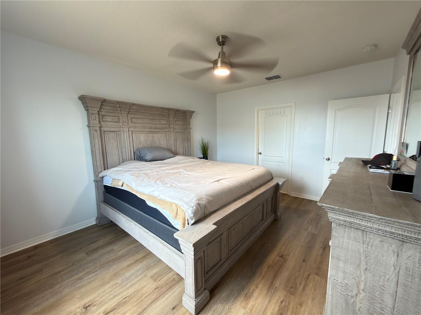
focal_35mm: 14
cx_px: 210
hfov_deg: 102.1
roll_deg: +0.5
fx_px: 170
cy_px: 158
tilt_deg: -7.4
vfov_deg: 85.7
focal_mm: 2.22
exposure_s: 1/30
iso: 50
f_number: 2.2
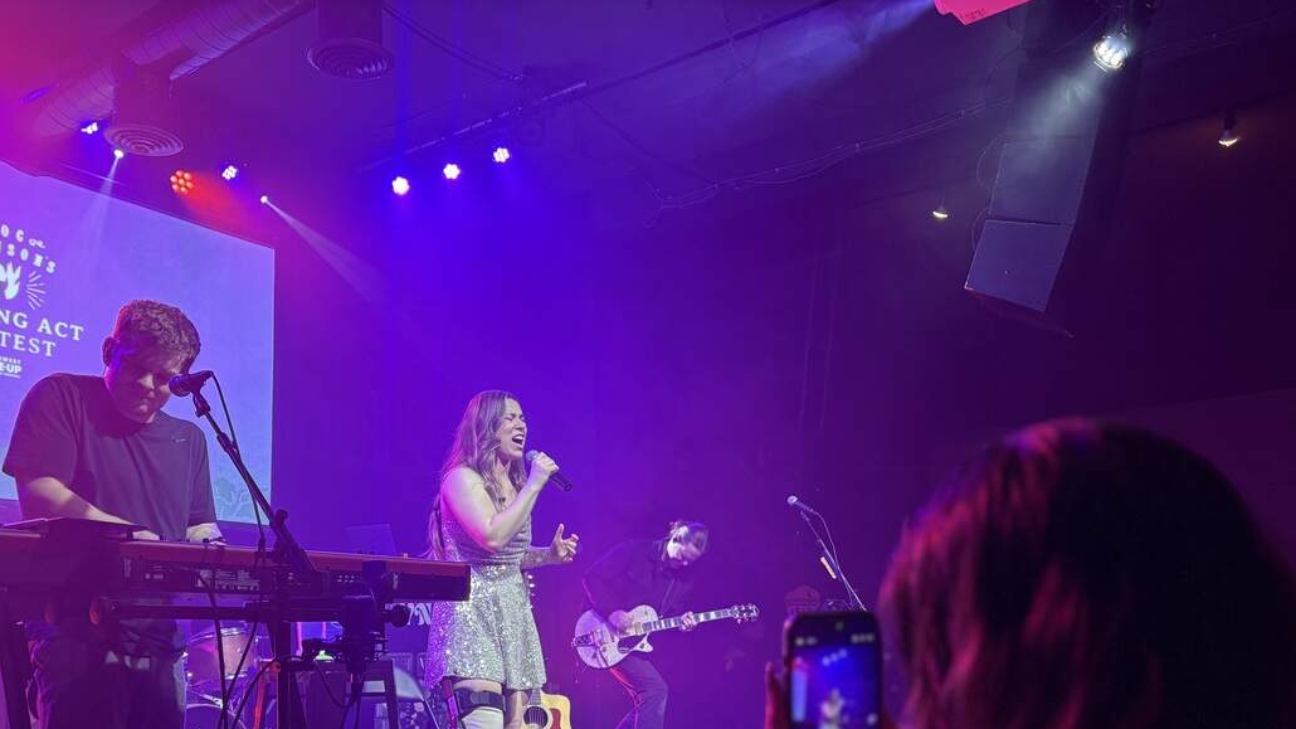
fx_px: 1134
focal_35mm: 33
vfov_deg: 34.7
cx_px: 633
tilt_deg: +3.9
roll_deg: +1.3
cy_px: 564
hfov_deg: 59.5
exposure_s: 1/50
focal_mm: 5.96
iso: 200
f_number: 1.6
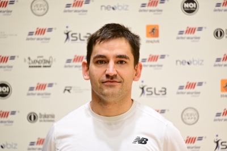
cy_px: 76
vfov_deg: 9.8
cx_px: 114
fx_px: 882
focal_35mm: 140
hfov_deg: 14.7
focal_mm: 140
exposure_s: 1/1250
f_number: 2.8
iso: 4000
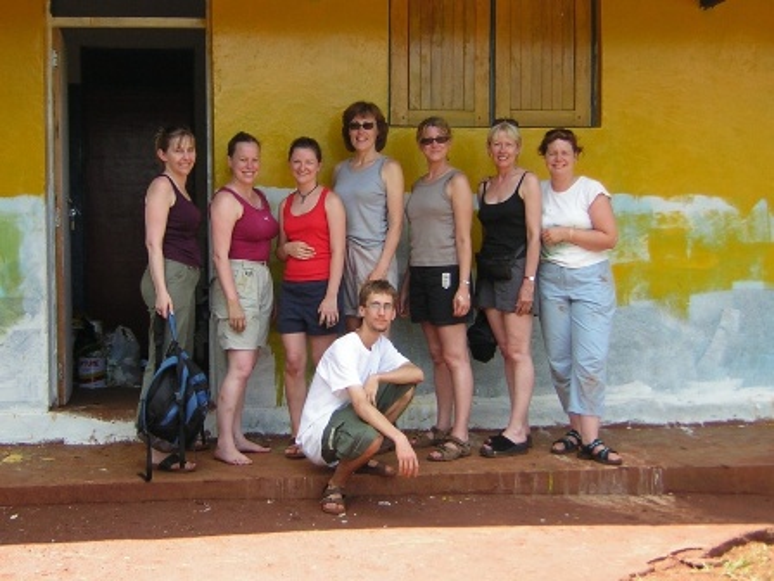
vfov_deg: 23.7
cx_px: 387
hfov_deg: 31.2
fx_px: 1386
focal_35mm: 62
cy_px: 290
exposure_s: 1/140
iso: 50
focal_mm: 8.1
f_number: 3.4
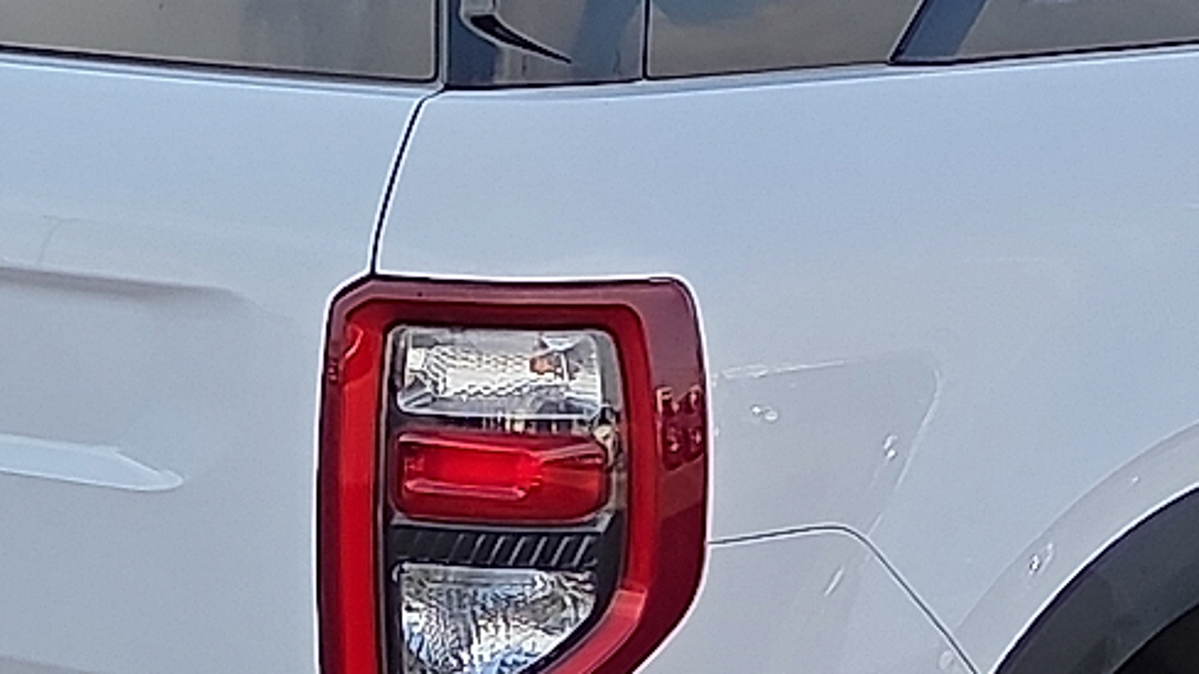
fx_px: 4419
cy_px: 355
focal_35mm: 139
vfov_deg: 8.7
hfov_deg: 15.4
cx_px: 851
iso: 25
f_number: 1.8
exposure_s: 1/1111
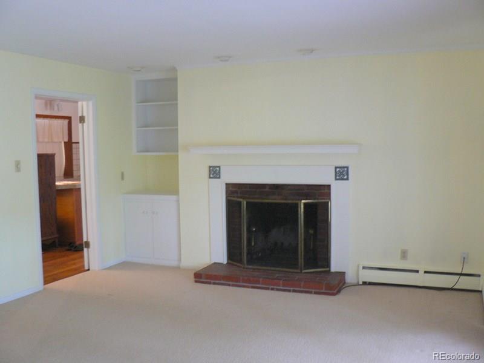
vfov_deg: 39.7
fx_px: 503
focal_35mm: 36
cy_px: 182
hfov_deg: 51.4
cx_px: 242
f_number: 2.8
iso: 200
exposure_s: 1/8
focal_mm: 6
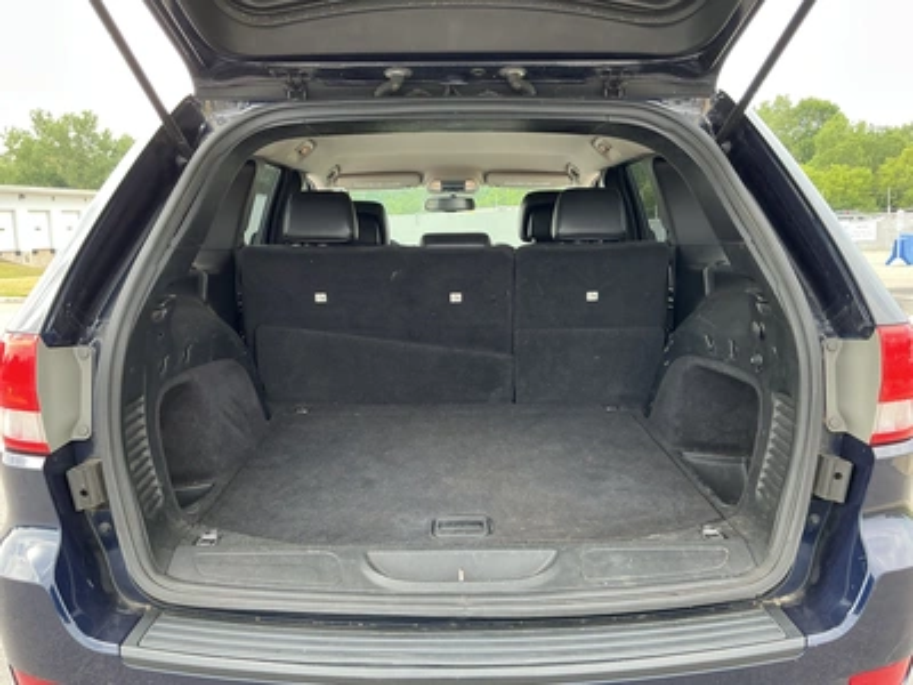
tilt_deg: -7.7
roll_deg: +2.3
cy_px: 342
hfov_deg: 63.4
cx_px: 456
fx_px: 739
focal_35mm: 28
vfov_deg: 49.7
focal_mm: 3
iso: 40
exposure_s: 1/122
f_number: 1.8
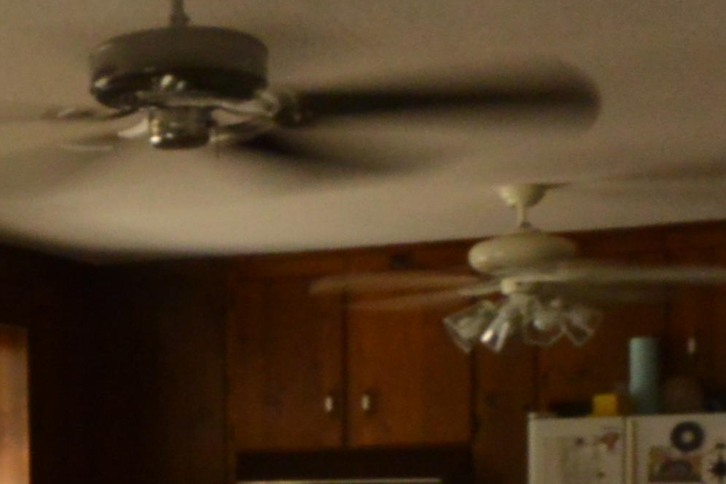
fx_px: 1876
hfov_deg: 21.3
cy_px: 629
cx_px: 33
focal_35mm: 93
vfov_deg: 14.1
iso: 800
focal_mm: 11.8
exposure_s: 1/15
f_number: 3.8
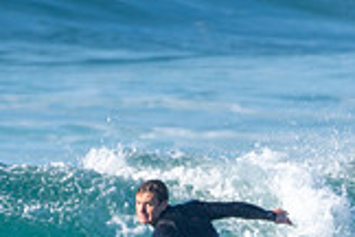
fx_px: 26495
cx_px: 230
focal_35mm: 2687
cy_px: 392
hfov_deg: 0.8
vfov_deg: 0.5
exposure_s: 1/1000
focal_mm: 500
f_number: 5.6
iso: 200
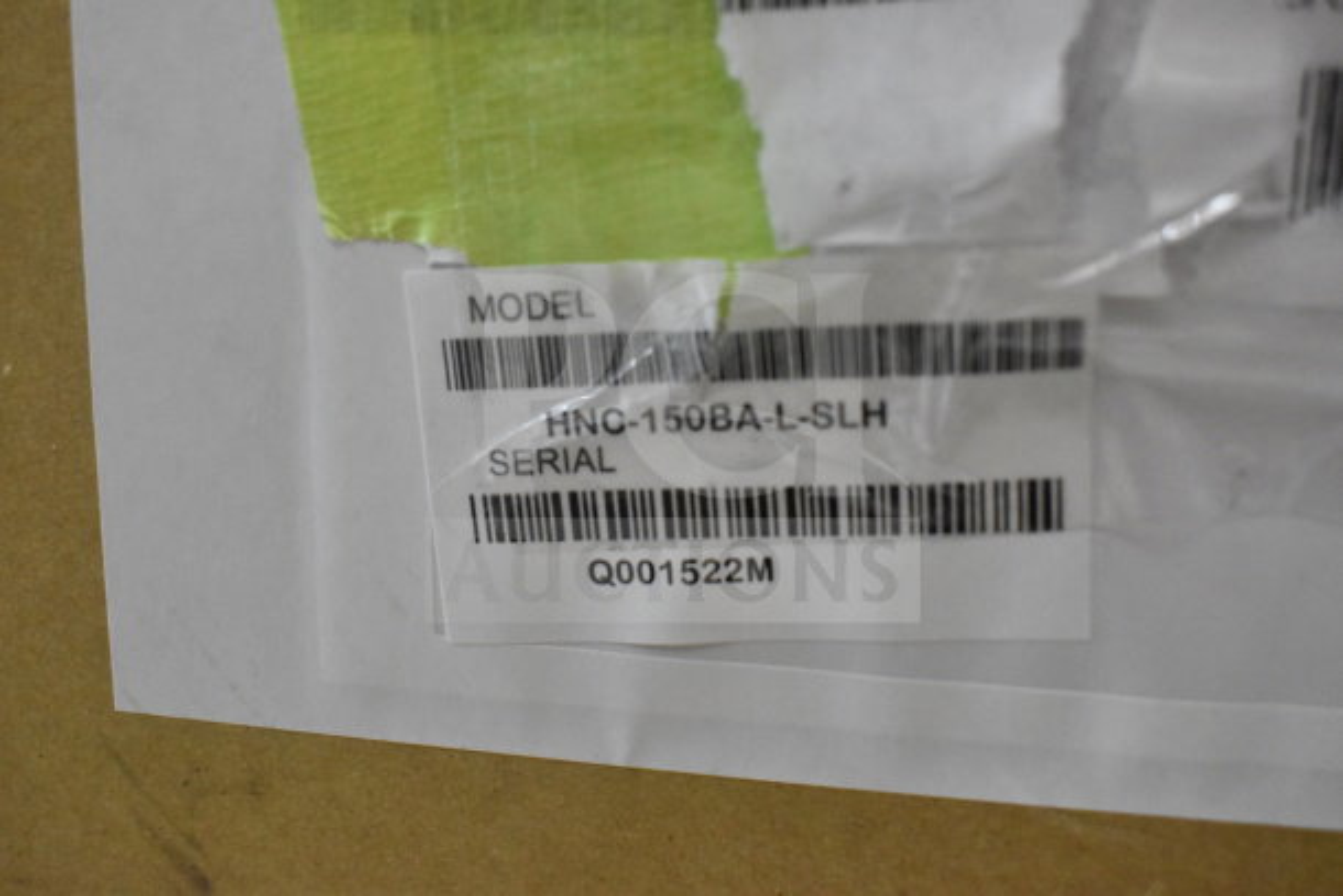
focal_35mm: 39
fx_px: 1455
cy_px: 448
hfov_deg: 49.5
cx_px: 672
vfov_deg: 34.2
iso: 6400
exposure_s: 1/125
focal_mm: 26
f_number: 5.6
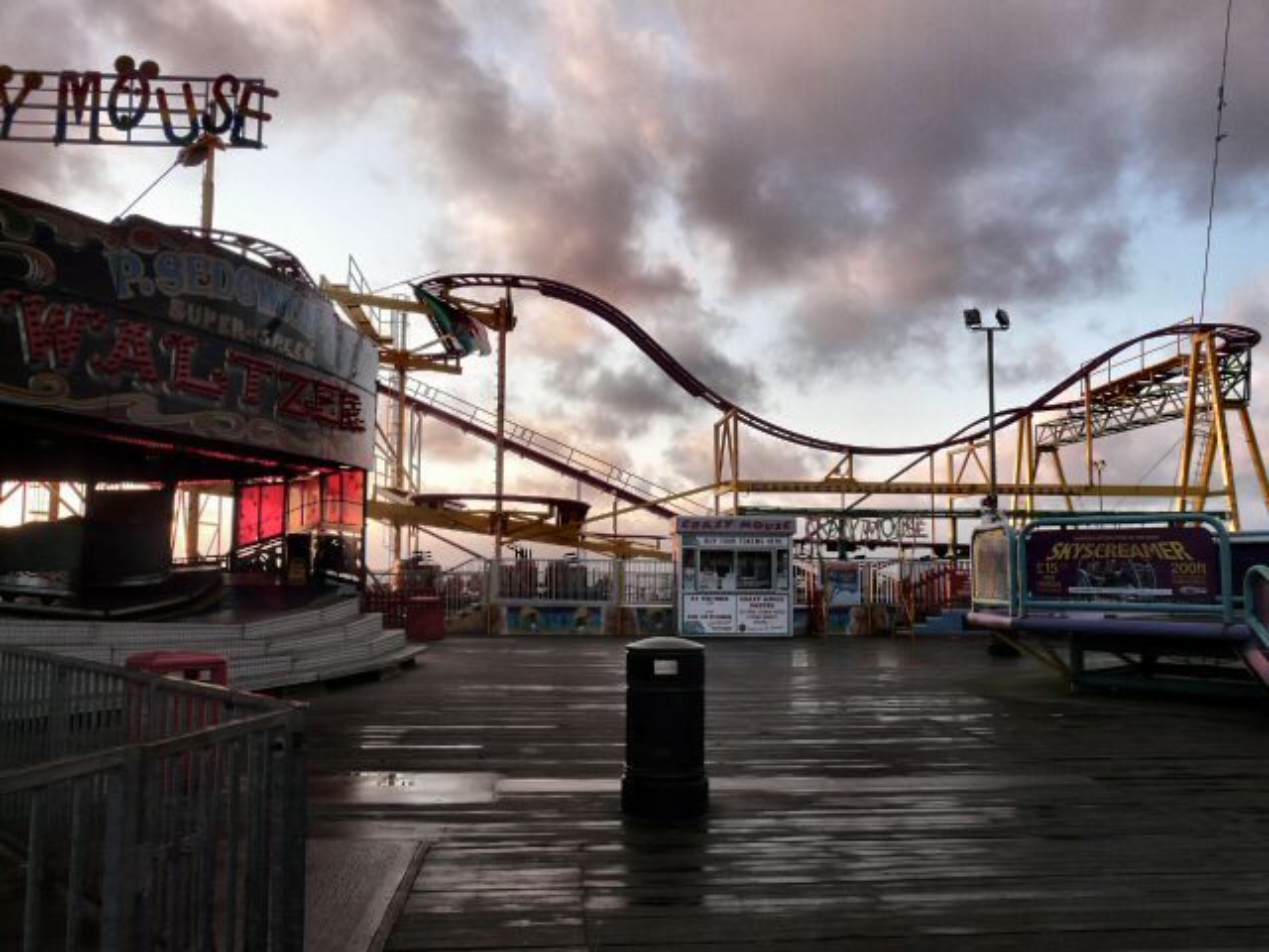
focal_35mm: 28
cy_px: 476
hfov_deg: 63.4
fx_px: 1026
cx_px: 634
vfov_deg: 49.7
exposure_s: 1/100
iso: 100
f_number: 4
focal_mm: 4.6
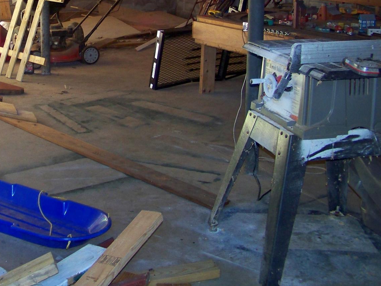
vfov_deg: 24.2
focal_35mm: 59
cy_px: 39
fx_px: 649
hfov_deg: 31.4
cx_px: 49
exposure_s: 1/30
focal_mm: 5.85
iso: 200
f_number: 2.8
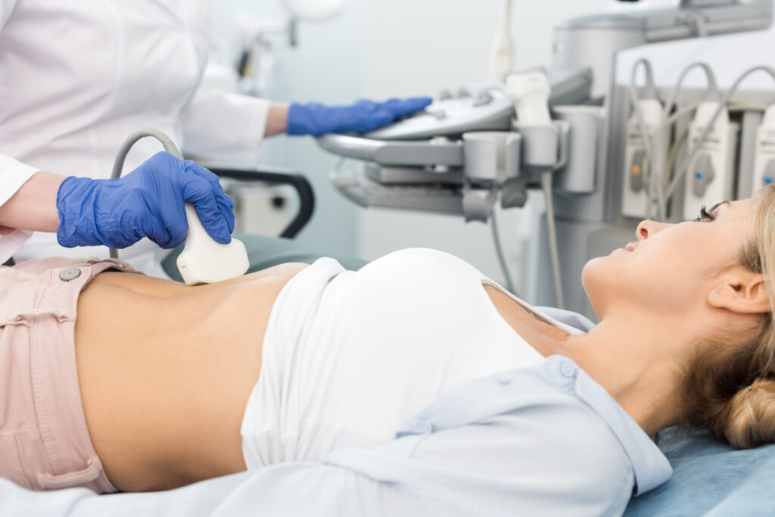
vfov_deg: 27.0
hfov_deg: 39.6
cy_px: 258
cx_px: 388
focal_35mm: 50
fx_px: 1076
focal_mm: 50
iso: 320
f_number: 3.5
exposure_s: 1/200
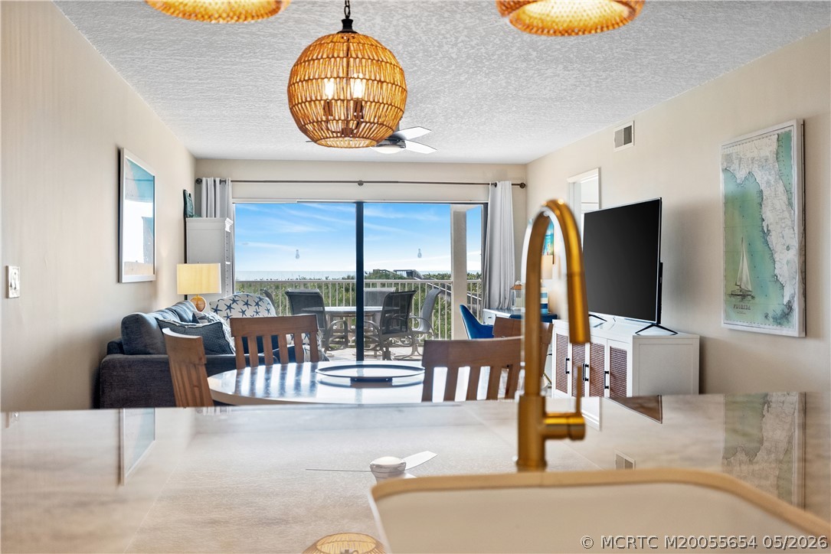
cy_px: 277
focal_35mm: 35
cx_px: 416
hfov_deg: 54.4
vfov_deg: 37.9
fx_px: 808
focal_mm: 35
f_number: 4
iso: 1600
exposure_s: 1/80
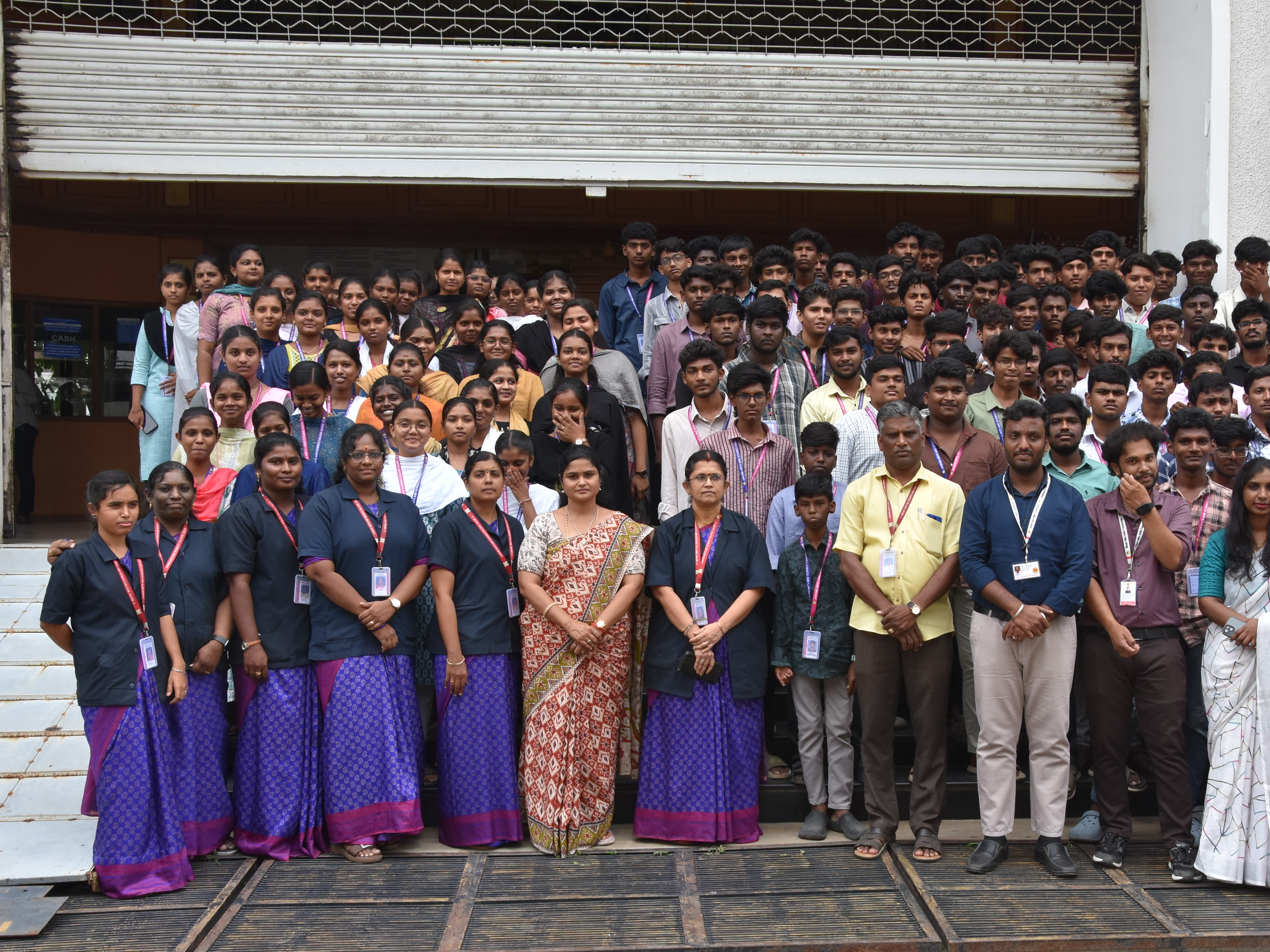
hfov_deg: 41.4
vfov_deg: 31.8
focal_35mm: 46
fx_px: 1673
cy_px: 515
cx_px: 765
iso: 500
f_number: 8
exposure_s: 1/500
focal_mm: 25
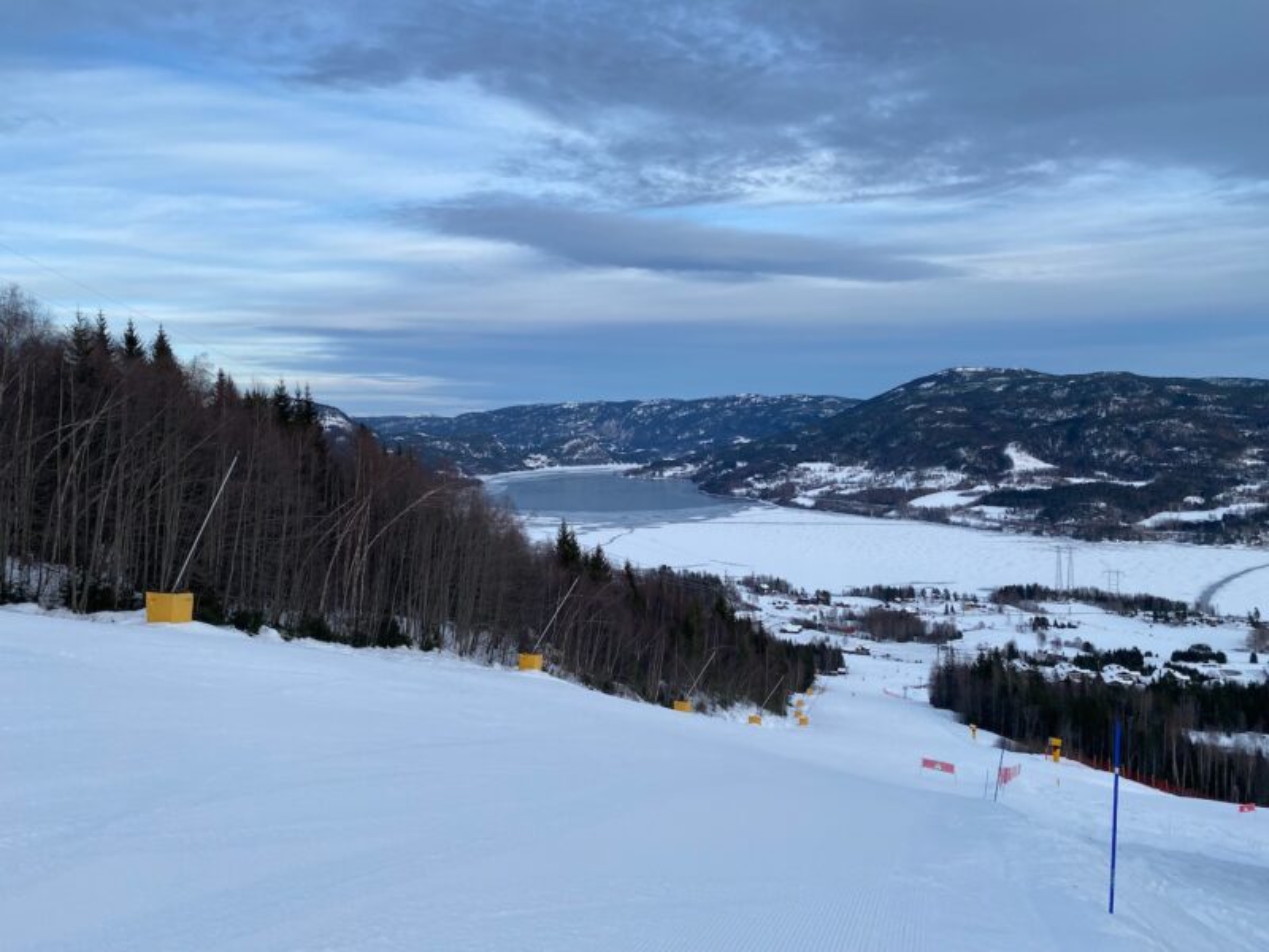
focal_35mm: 26
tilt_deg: -2.0
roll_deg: +0.2
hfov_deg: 67.3
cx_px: 634
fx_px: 953
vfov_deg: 53.1
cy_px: 476
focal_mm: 4.25
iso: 32
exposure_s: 1/711
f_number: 1.8
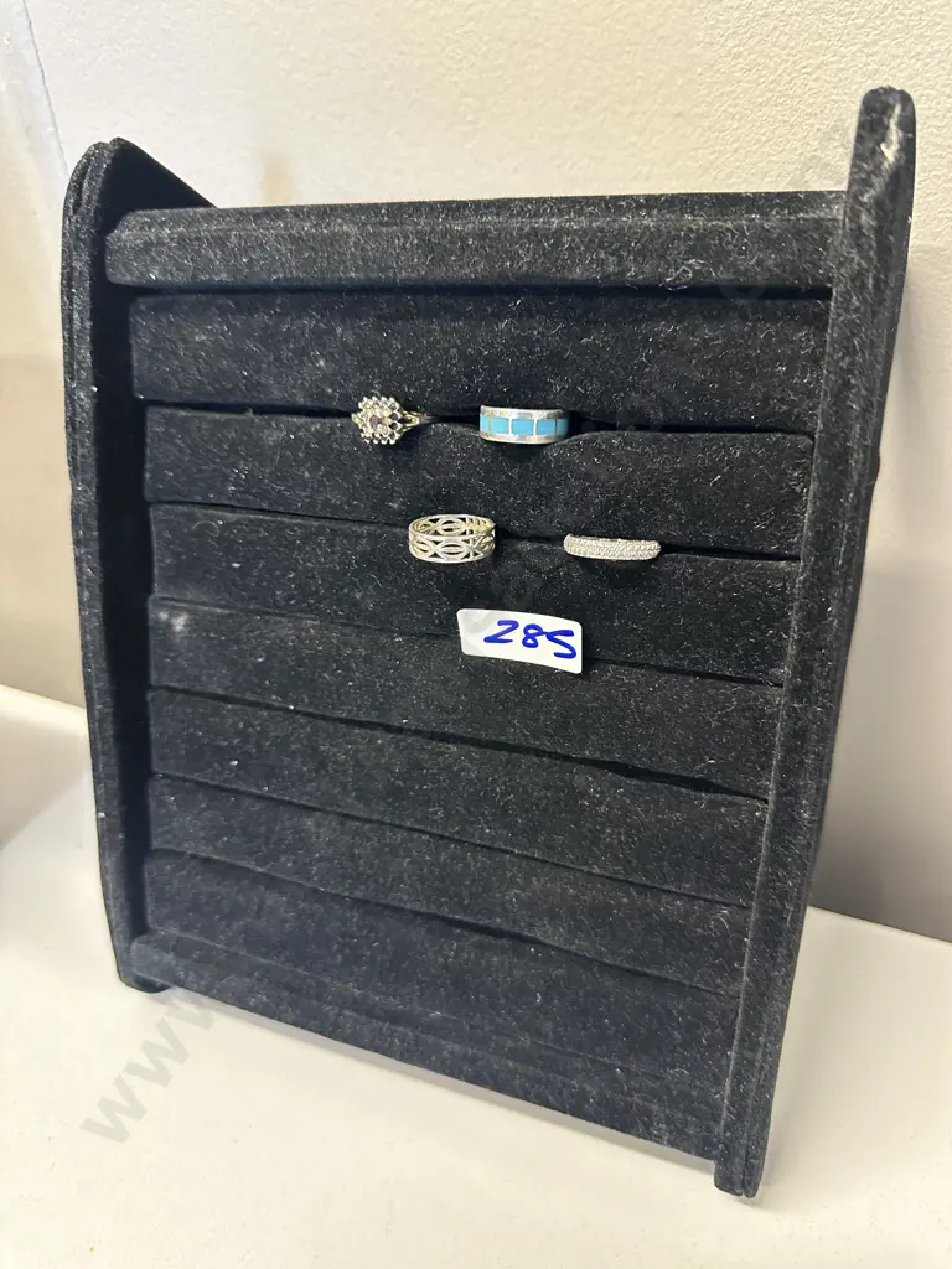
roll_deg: +4.6
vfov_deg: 71.6
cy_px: 634
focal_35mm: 24
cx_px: 476
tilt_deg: -31.4
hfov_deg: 56.8
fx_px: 880
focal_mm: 6.86
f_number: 1.78
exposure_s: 1/50
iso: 640
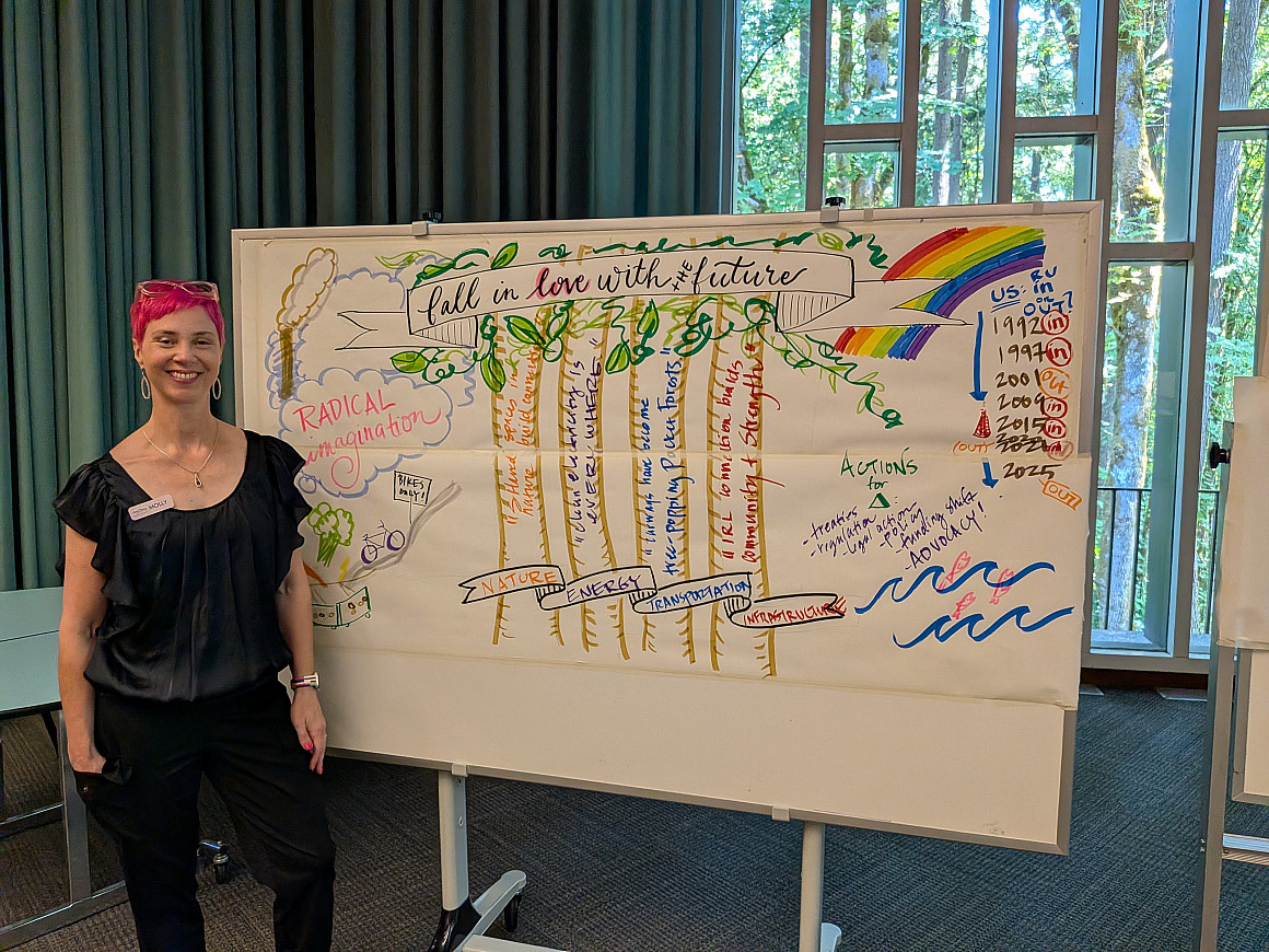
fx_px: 880
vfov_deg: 56.8
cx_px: 634
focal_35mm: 24
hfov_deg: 71.6
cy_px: 476
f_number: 1.7
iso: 560
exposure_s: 1/208
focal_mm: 4.53
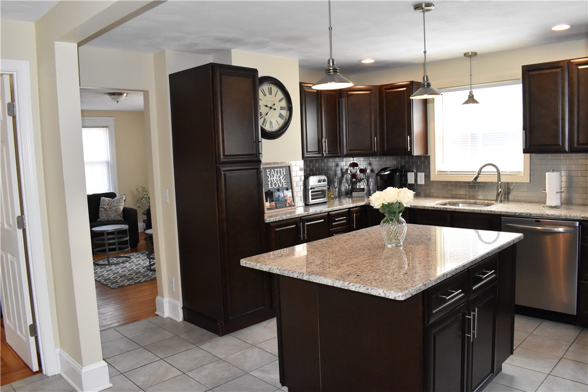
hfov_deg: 67.4
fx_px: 441
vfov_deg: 47.9
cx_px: 294
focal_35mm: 27
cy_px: 196
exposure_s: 1/200
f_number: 7.1
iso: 3200
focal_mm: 18
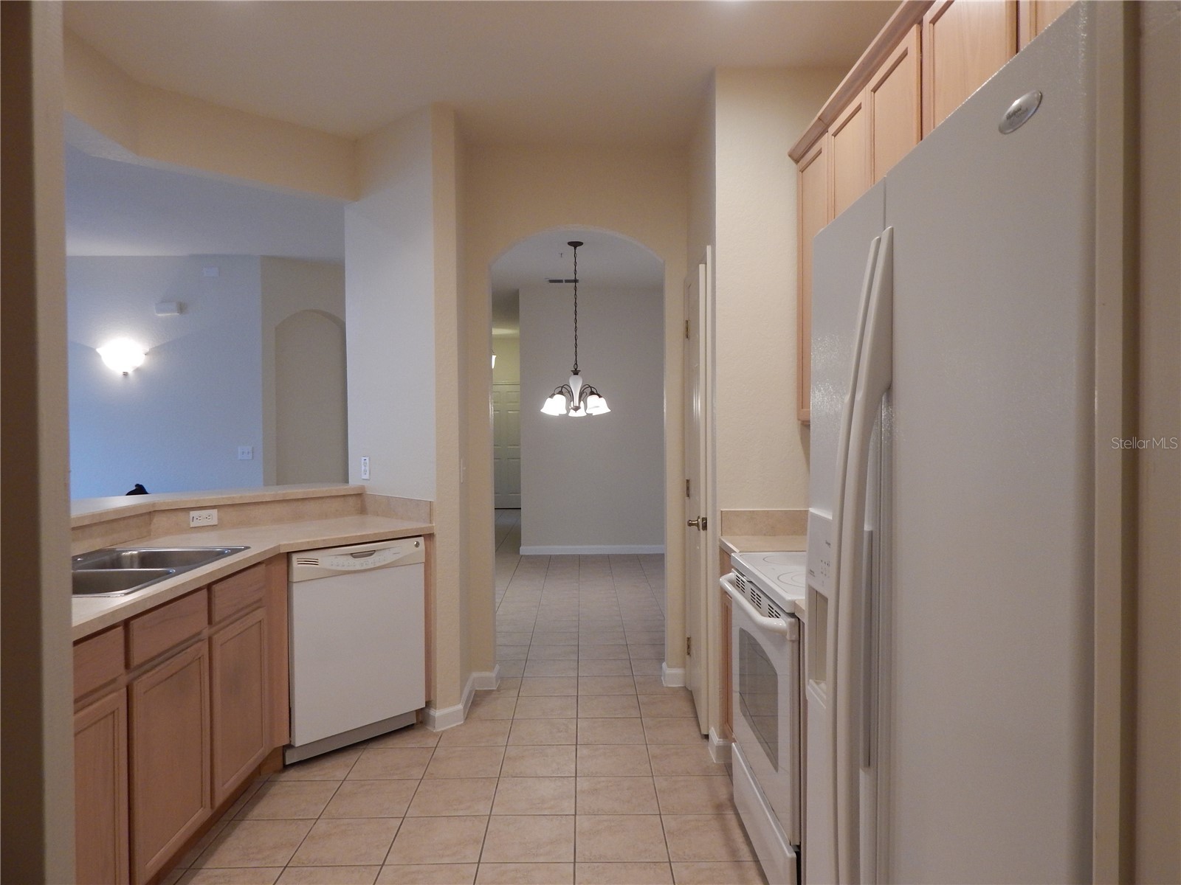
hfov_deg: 76.4
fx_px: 751
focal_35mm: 22
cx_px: 590
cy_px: 442
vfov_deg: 61.1
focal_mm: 4
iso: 200
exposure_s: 1/30
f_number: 3
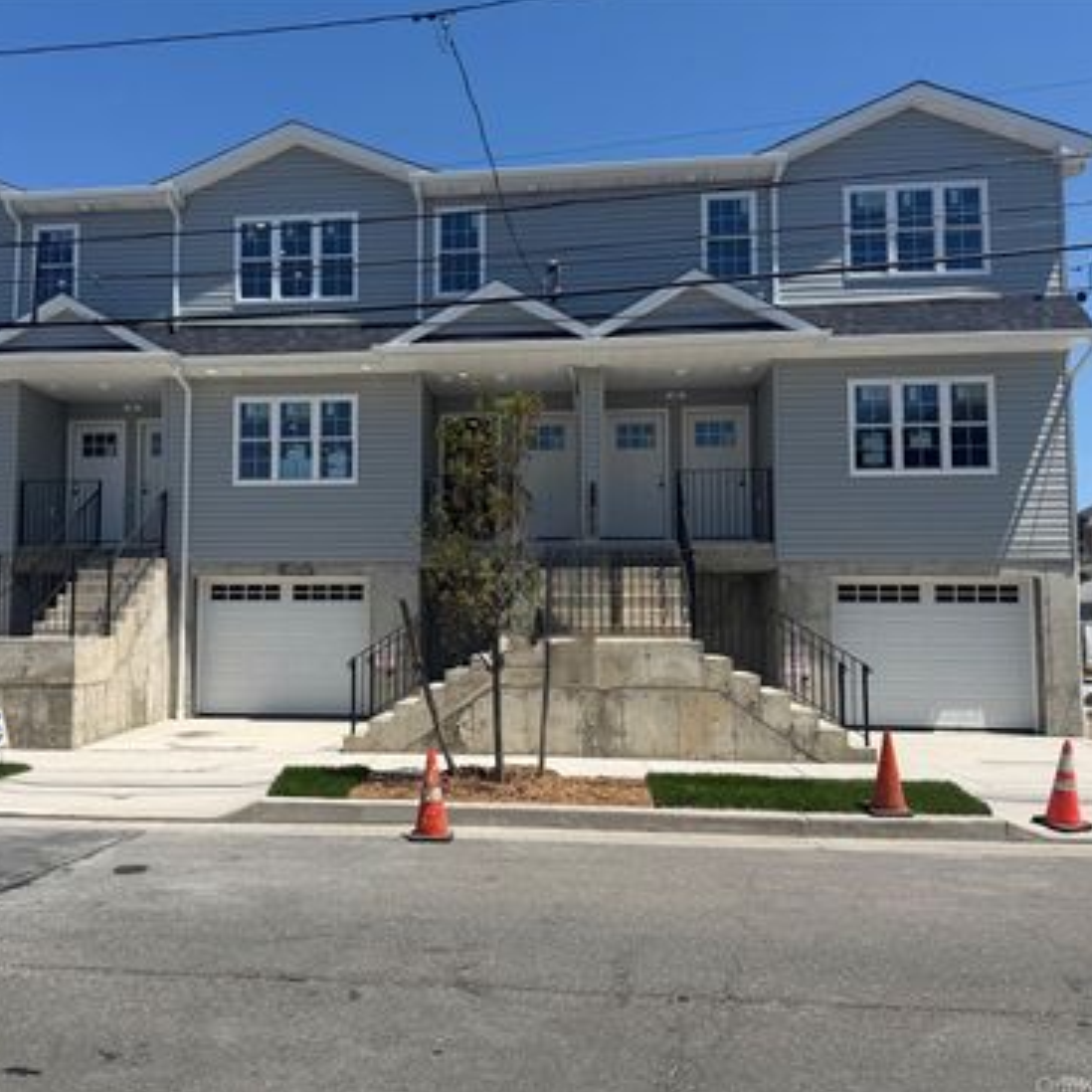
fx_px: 1035
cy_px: 545
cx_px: 439
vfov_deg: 55.6
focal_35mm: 29
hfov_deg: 55.2
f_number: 1.78
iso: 80
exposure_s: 1/5714
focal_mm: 6.76
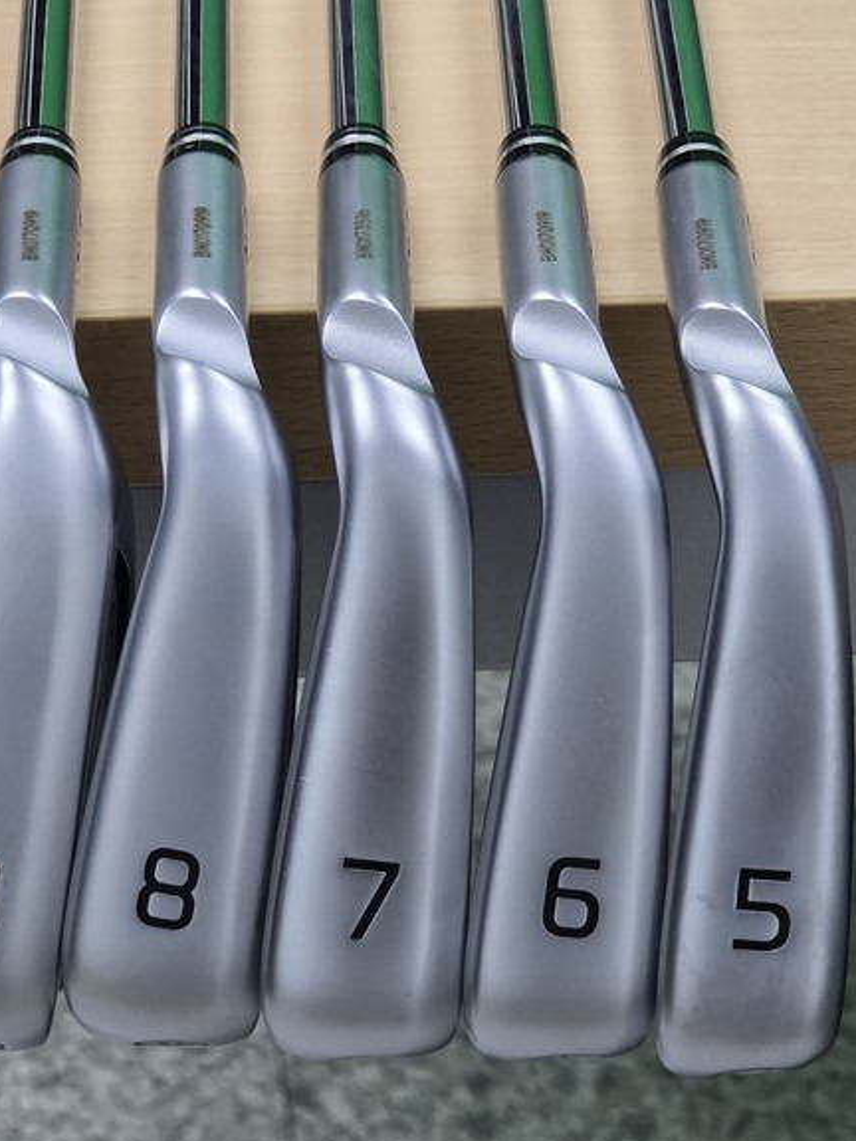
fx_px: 3792
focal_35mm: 115
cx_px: 353
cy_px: 598
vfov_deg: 17.1
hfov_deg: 12.9
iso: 250
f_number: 2.4
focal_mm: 7.9
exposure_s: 1/120
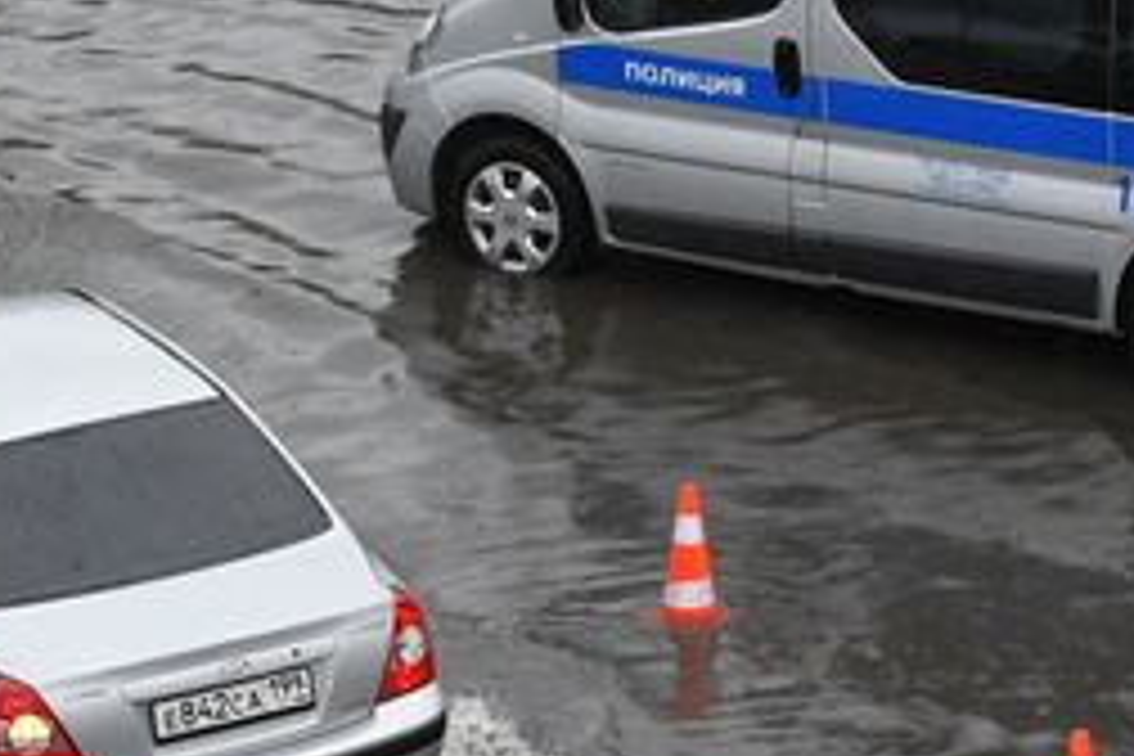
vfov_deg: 7.1
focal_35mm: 194
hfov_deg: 10.6
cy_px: 216
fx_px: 6111
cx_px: 360
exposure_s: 1/2000
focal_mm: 70
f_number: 5.6
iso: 3200
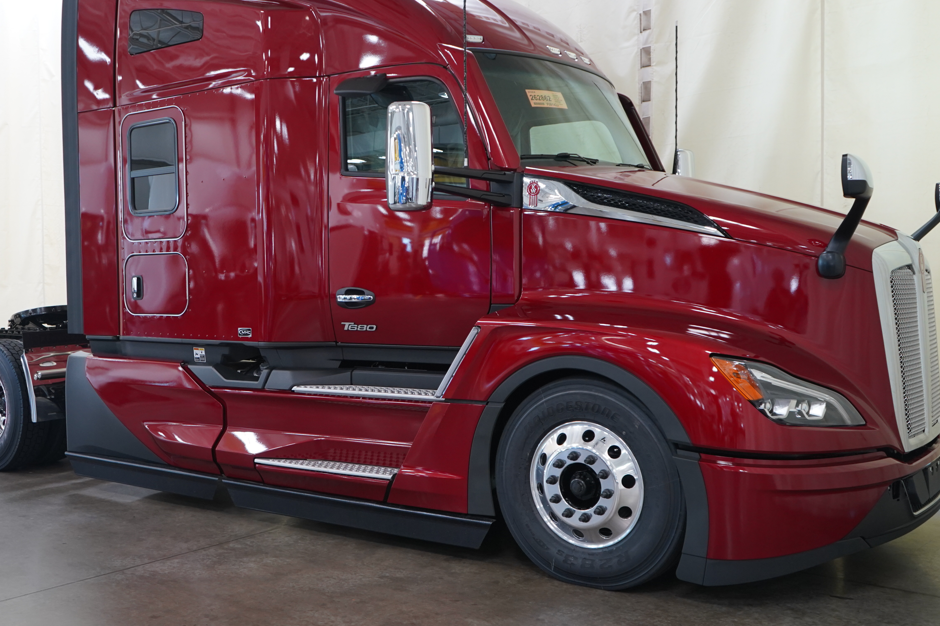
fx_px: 966
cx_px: 416
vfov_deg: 35.9
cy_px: 293
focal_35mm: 37
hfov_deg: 51.8
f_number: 4
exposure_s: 1/160
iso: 1600
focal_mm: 28
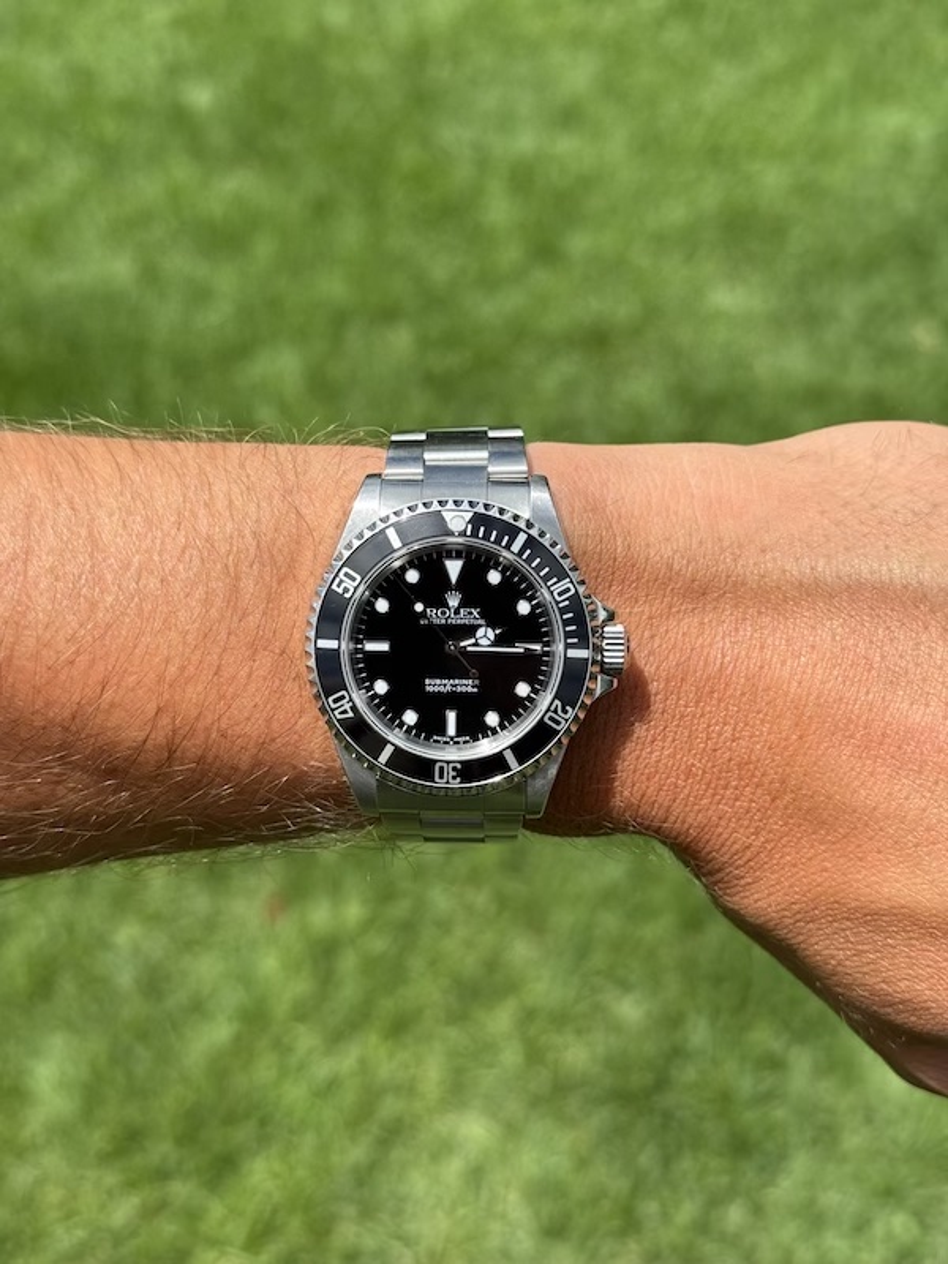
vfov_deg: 39.7
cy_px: 632
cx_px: 474
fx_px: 1753
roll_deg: +2.6
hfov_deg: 30.3
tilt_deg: -41.6
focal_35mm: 48
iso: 64
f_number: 1.78
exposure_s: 1/4329
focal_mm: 6.76
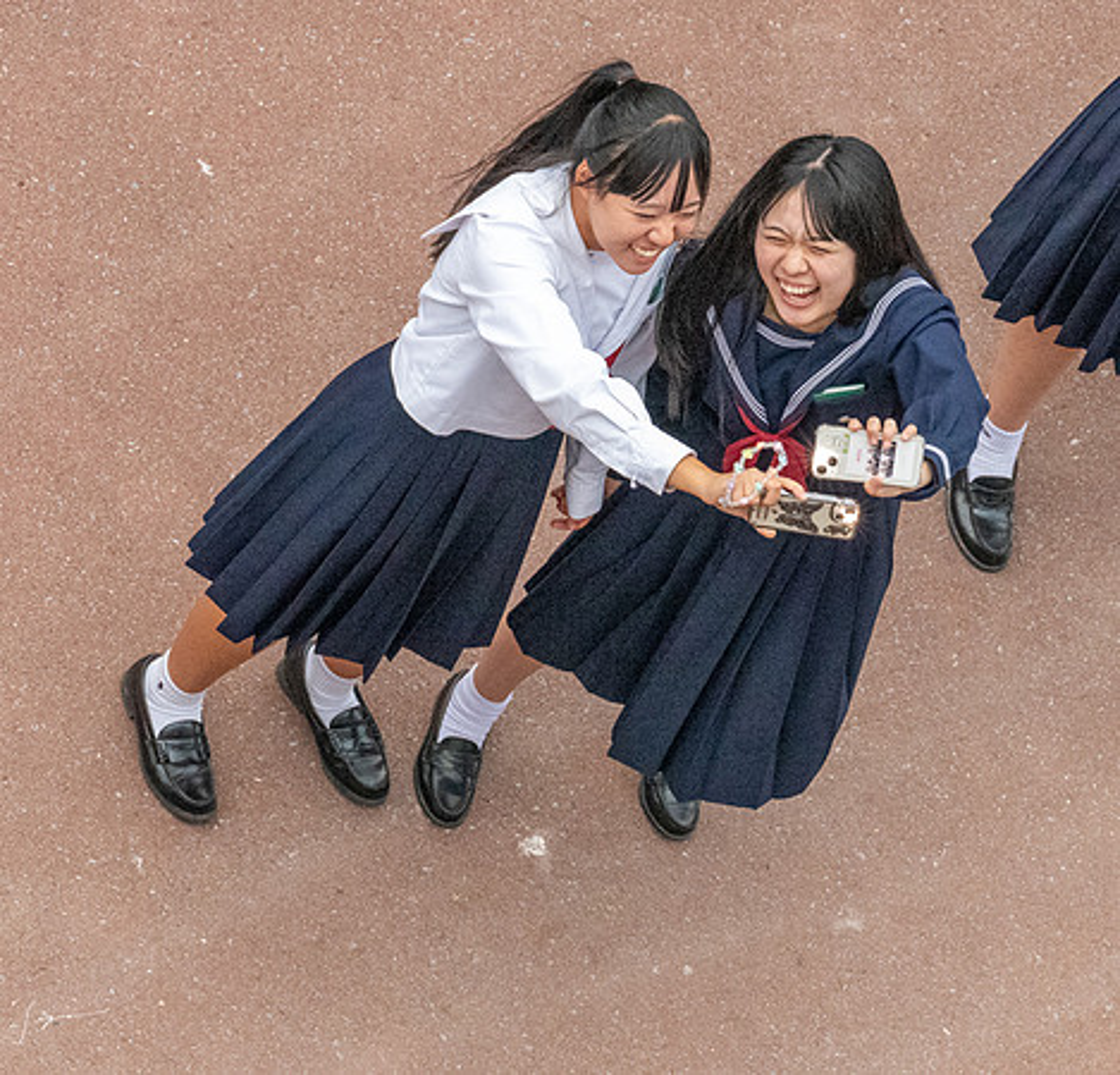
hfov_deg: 2.3
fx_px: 27864
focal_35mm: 777
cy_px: 690
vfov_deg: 2.2
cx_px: 660
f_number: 8
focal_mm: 400
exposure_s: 1/640
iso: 8000
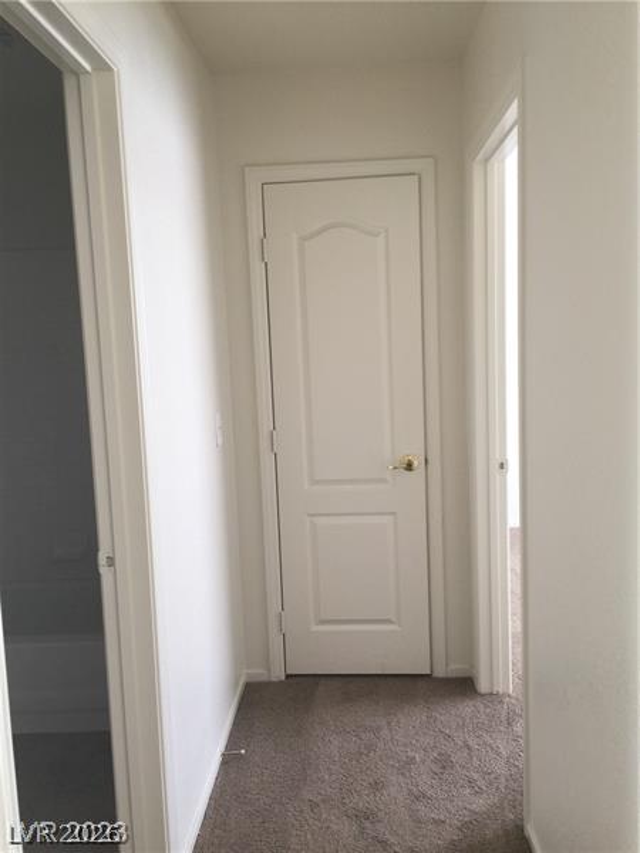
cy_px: 426
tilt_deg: -4.9
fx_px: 715
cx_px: 320
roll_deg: +1.2
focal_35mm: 29
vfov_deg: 61.7
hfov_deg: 48.2
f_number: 2.2
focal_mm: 4.15
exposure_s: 1/15
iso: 40
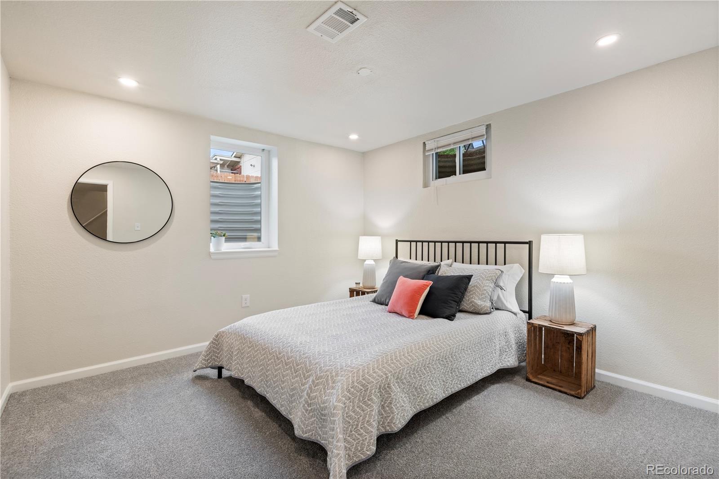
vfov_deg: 73.7
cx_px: 360
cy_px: 240
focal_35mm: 16
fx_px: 319
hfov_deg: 96.7
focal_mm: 16
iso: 250
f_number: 11
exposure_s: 1/15
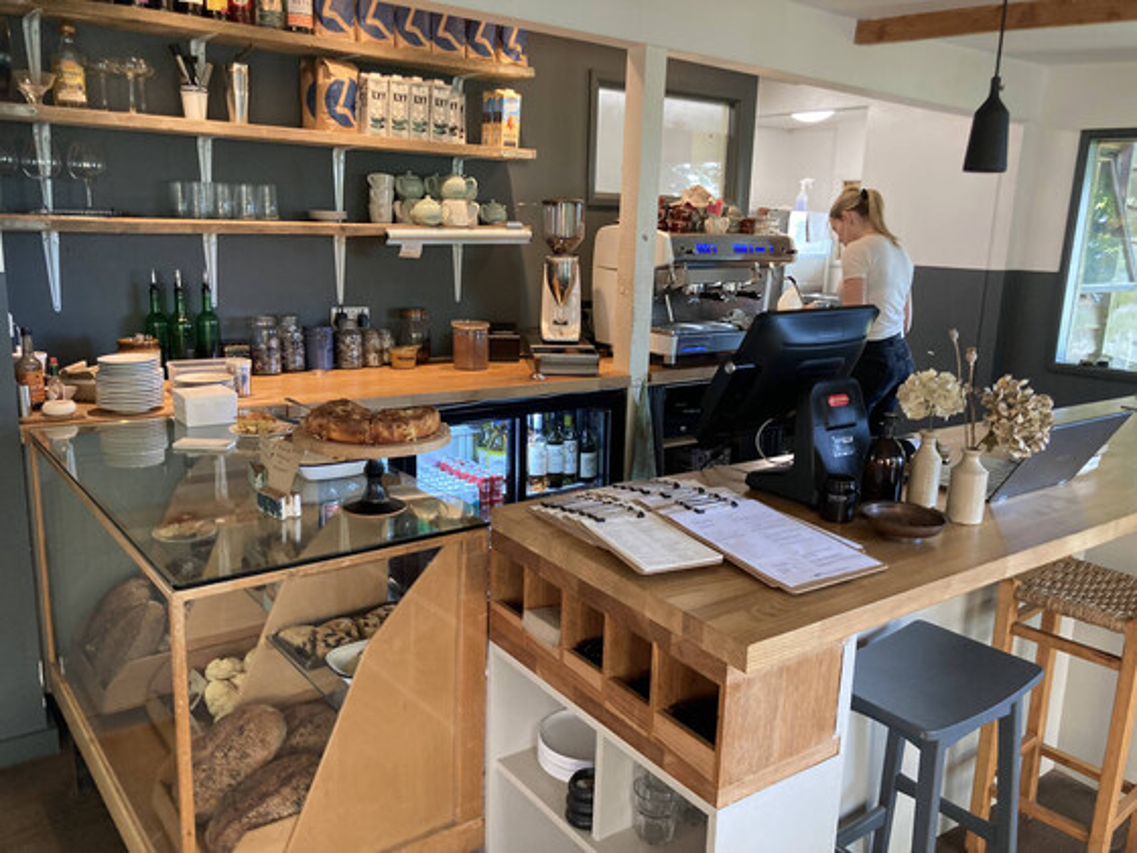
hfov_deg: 63.4
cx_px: 568
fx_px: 920
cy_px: 426
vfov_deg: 49.7
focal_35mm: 28
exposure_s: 1/50
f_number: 1.8
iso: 160
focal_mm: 3.99
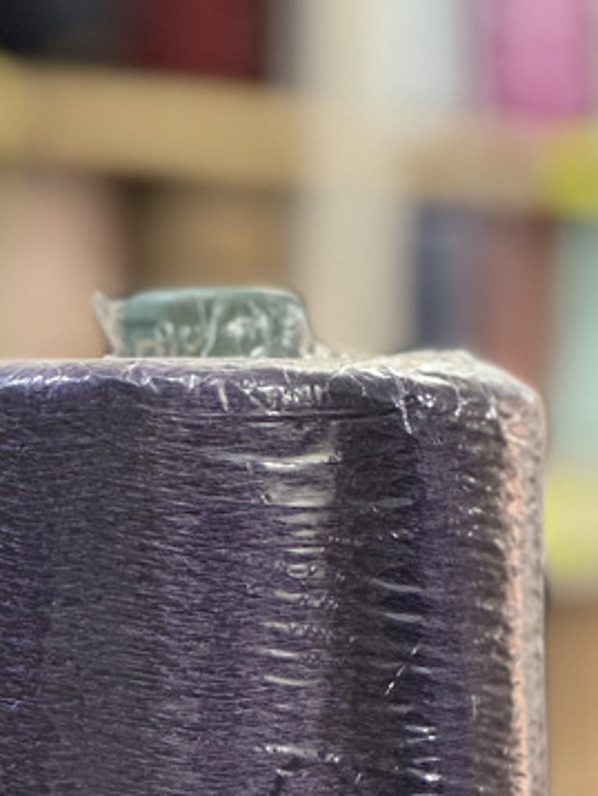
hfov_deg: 8.6
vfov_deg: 11.4
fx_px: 3957
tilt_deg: -1.3
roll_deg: -1.4
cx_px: 189
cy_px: 658
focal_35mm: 172
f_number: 2.8
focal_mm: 9
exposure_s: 1/33
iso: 250
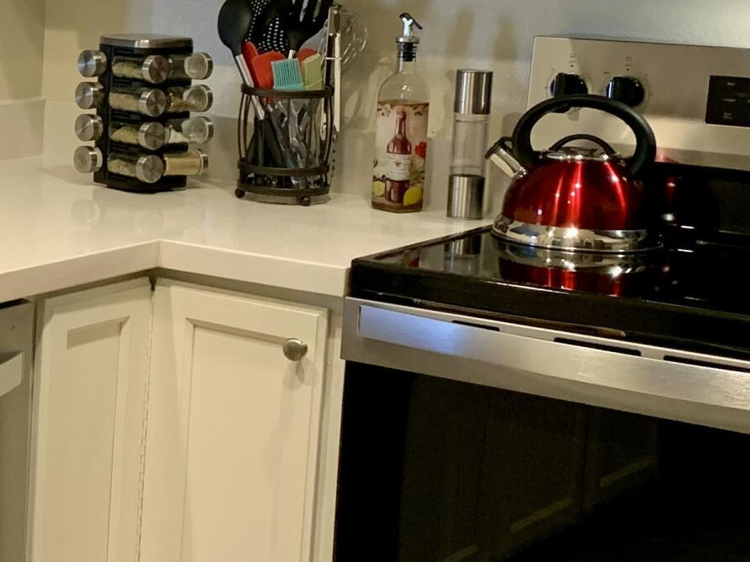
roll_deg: -1.4
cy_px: 162
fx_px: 1884
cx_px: -156
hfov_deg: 20.9
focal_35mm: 87
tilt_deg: -9.1
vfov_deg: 16.9
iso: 160
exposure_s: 1/60
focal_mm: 4.25
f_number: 1.8
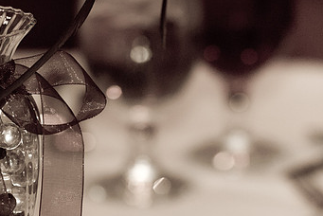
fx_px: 4462
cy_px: 159
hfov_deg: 4.1
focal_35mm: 497
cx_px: 91
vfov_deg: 2.8
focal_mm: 195
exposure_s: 1/60
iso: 640
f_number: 2.8
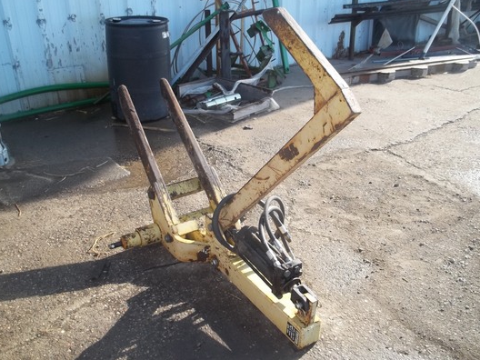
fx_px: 471
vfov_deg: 41.8
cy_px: 176
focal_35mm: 34
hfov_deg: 54.0
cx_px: 236
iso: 64
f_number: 3.3
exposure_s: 1/200
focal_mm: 5.9
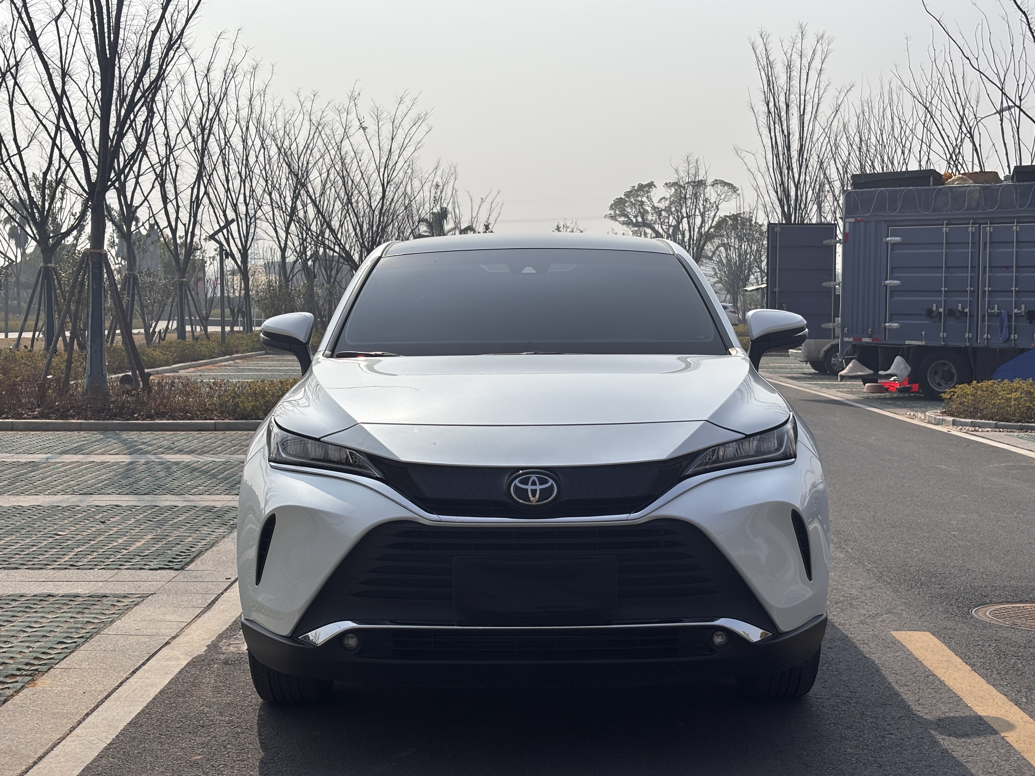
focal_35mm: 52
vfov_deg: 28.0
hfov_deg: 36.8
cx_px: 518
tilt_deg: -2.9
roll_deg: -0.2
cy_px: 388
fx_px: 1555
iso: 40
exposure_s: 1/7194
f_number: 1.6
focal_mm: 5.96
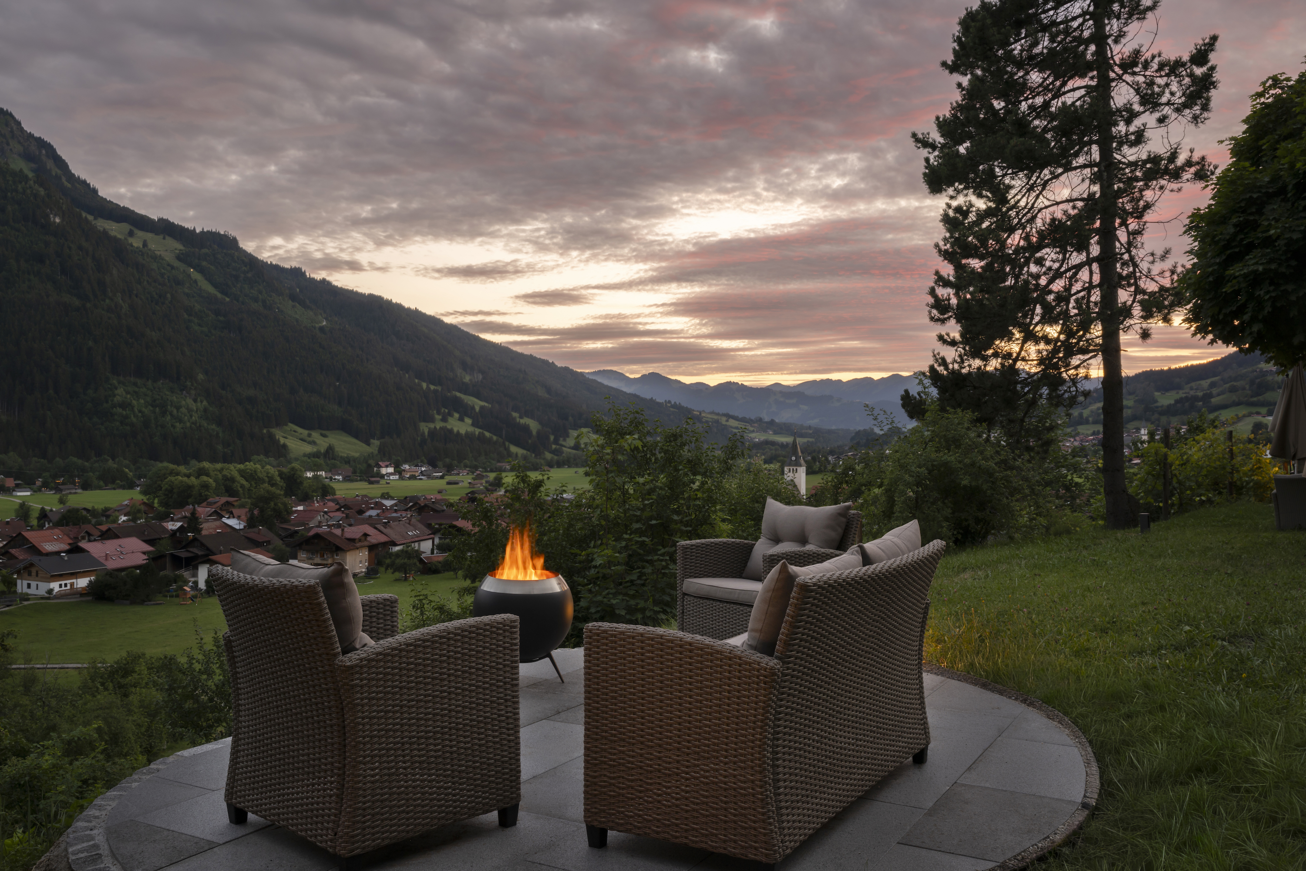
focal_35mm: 30
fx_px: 1106
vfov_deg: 43.0
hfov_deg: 61.1
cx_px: 653
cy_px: 436
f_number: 14
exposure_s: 1
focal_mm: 30.5
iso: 80
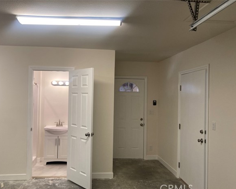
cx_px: 111
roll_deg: -1.5
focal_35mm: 30
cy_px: 97
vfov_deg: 48.5
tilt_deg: -1.0
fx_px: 209
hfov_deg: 58.7
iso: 64
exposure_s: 1/60
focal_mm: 3.99
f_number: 1.8
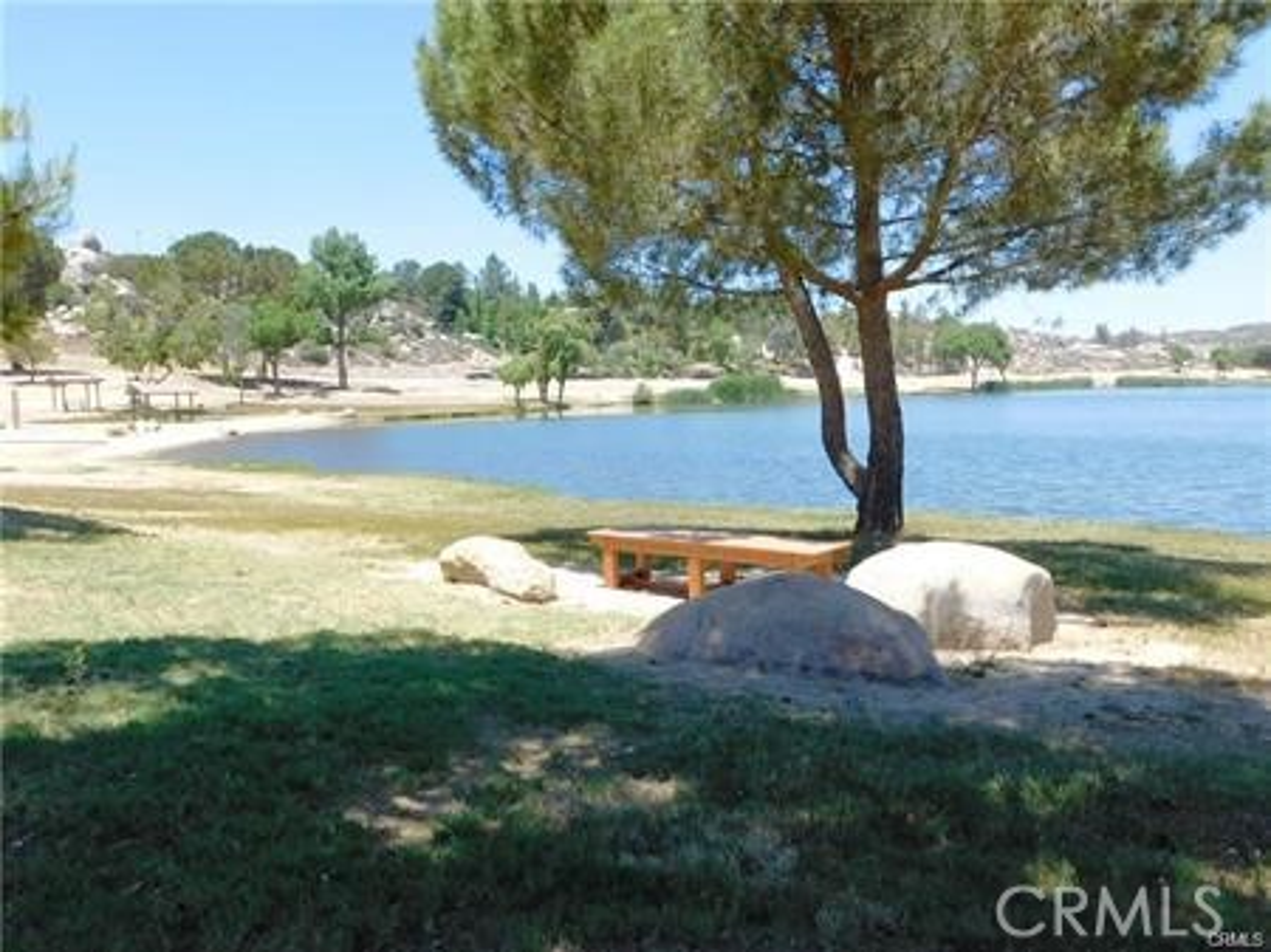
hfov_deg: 60.0
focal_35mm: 30
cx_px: 636
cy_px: 476
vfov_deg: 46.8
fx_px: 1101
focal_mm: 5.3
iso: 125
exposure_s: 1/800
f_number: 3.2
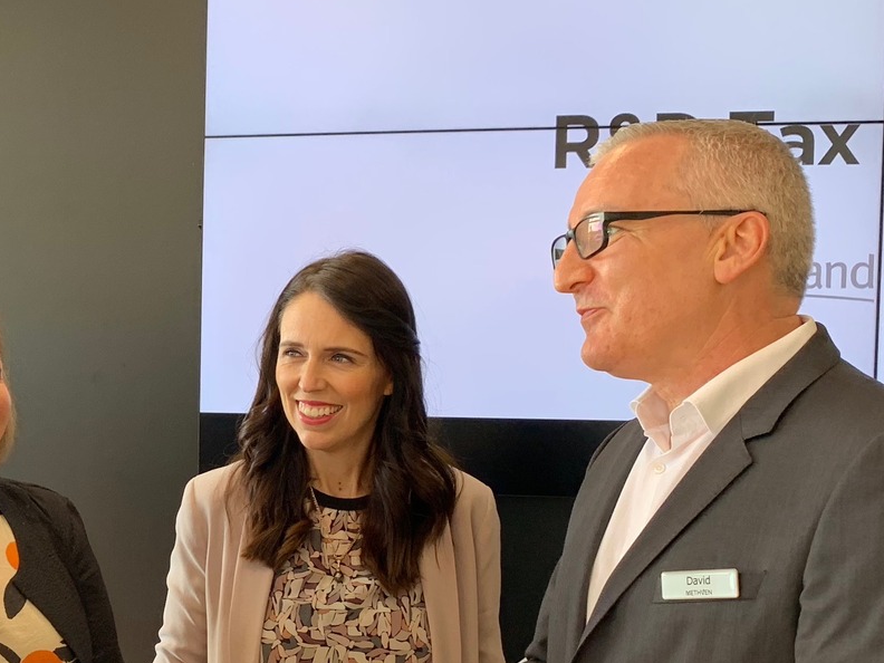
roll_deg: -1.3
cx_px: 98
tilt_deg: -1.7
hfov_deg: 29.5
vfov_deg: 23.2
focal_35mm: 63
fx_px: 1609
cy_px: 454
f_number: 1.8
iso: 50
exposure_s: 1/121
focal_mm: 4.25
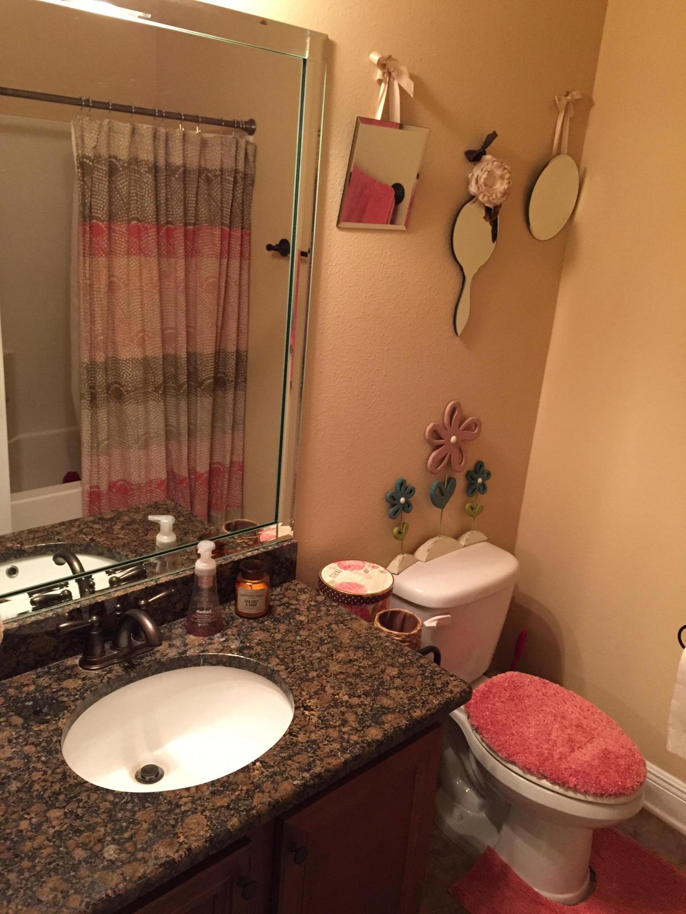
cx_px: 343
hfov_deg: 48.2
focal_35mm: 29
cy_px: 457
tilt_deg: -16.5
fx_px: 766
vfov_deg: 61.7
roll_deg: -3.9
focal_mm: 4.15
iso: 250
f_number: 2.2
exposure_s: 1/24
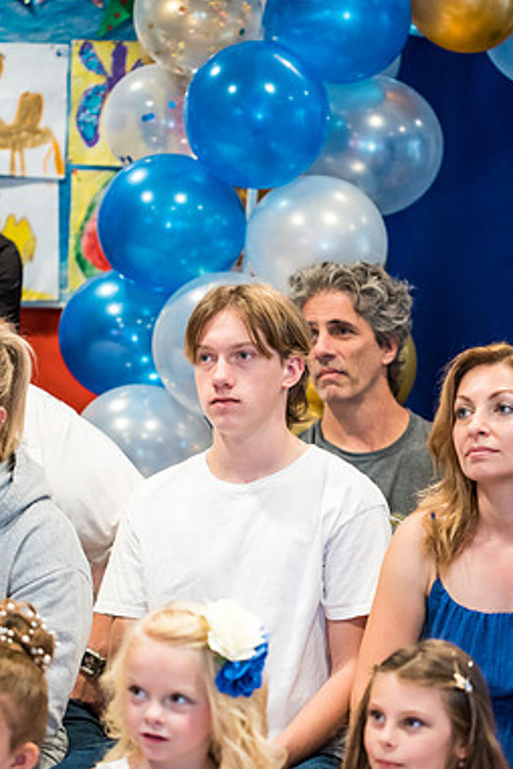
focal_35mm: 118
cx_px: 281
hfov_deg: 11.6
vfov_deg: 17.3
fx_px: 2522
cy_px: 430
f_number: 2.8
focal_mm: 100
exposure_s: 1/80
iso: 1600
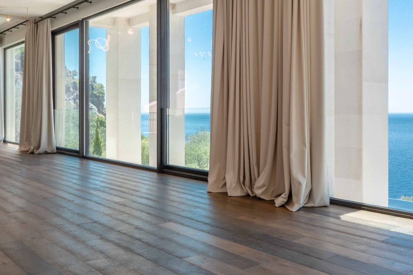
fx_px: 436
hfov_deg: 50.7
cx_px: 200
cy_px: 111
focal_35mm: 38
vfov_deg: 34.9
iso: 400
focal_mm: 14
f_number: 10
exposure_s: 1/250
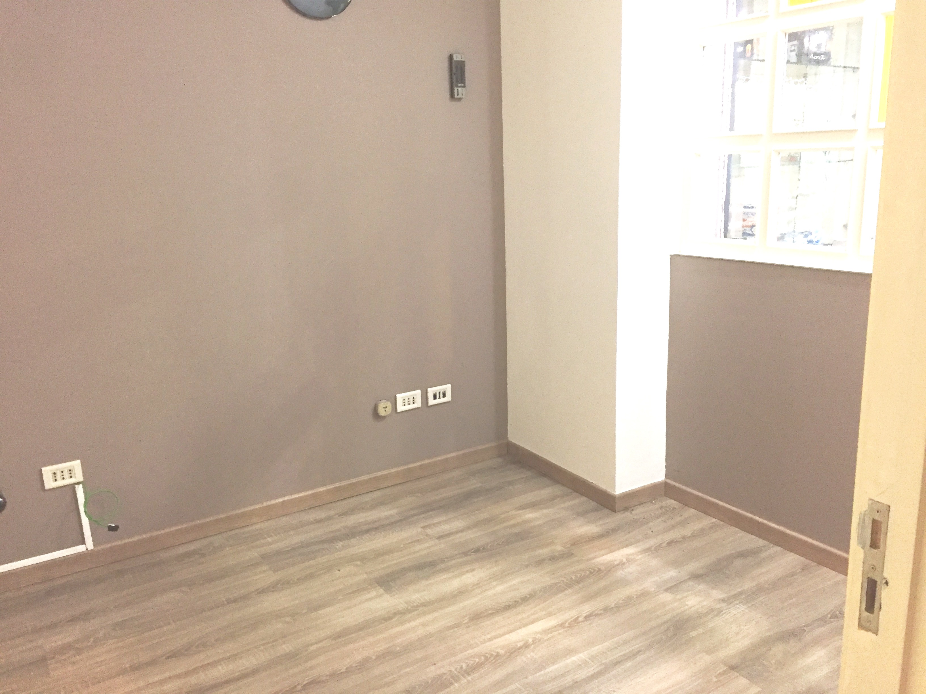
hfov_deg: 61.7
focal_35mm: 29
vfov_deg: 48.2
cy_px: 347
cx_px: 463
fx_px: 776
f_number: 2.2
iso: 250
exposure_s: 1/25
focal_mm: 4.15
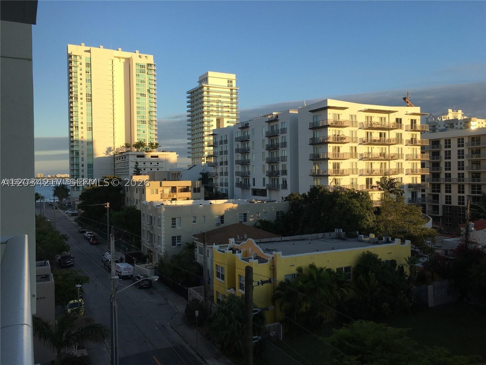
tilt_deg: +0.0
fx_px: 407
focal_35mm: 29
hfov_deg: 61.7
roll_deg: +0.7
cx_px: 243
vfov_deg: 48.2
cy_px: 182
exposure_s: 1/810
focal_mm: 4.15
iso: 25
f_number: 2.2
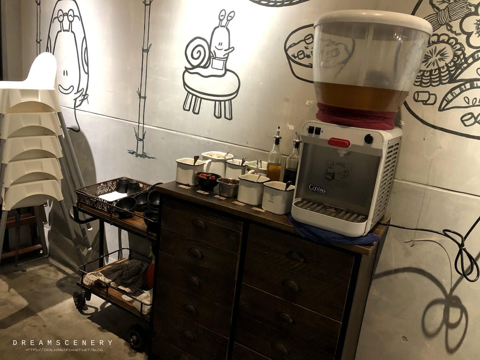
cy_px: 180
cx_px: 240
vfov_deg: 49.7
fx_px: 388
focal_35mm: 28
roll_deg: -6.2
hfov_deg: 63.4
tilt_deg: -15.2
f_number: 1.8
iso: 80
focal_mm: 3.99
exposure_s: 1/15
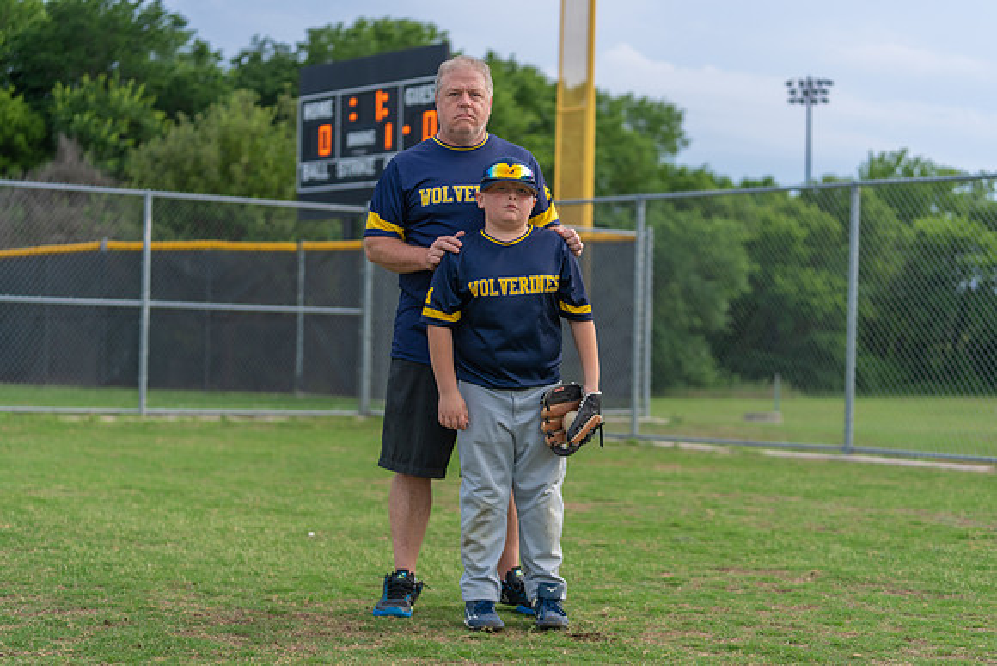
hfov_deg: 28.8
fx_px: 1939
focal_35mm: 70
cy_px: 333
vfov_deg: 19.5
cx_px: 498
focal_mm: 70
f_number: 2.8
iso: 160
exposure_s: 1/320
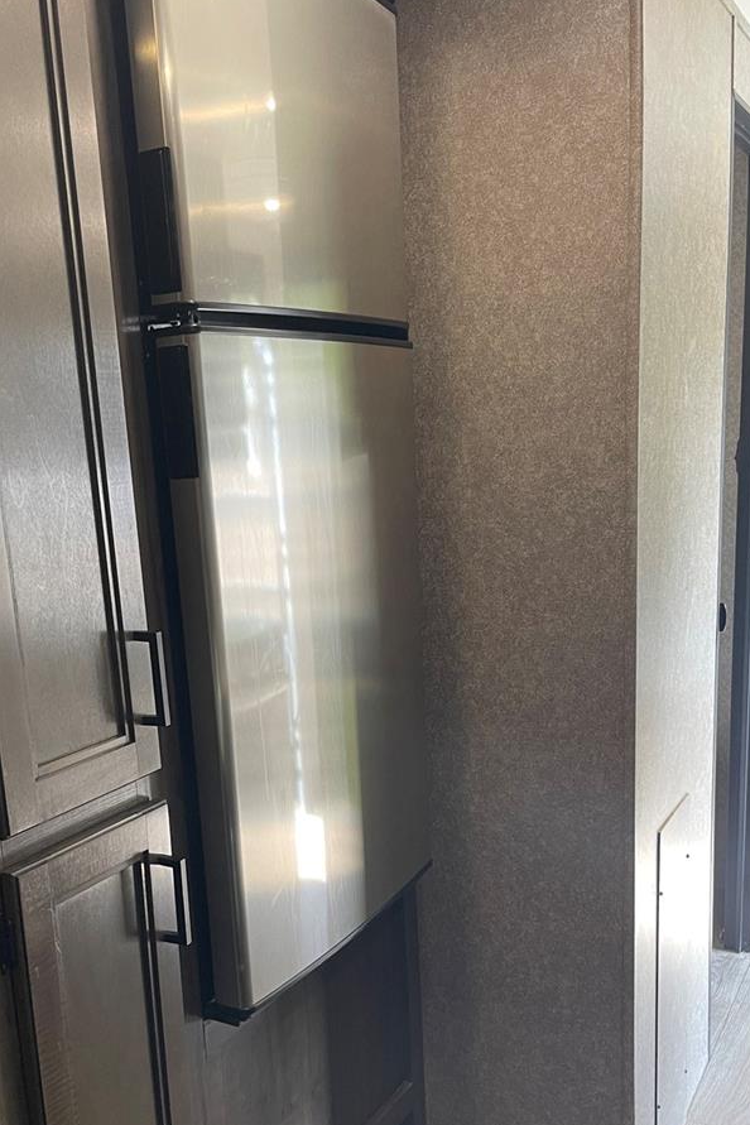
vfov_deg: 53.8
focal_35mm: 35
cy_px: 710
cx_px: 284
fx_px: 1094
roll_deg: +4.4
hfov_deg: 37.6
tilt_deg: -14.6
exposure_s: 1/60
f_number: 1.6
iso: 125
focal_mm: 5.1
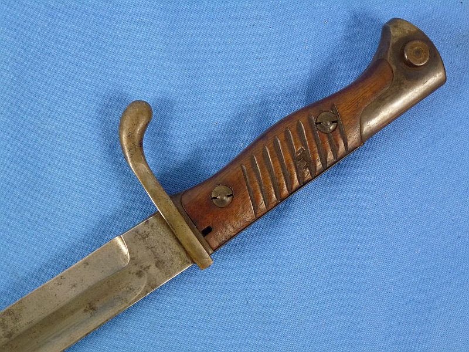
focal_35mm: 49
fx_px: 664
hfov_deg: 38.9
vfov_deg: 29.7
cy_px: 176
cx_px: 234
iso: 320
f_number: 4.1
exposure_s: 1/80
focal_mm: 8.7
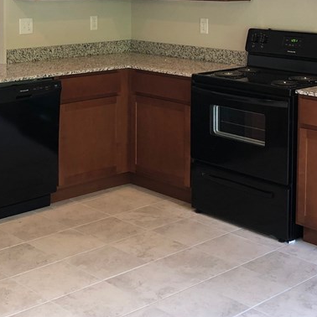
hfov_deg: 25.6
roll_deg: -0.6
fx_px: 694
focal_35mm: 67
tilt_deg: -3.0
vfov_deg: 24.9
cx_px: 110
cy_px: 23
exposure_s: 1/24
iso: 40
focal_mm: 3.99
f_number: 1.8
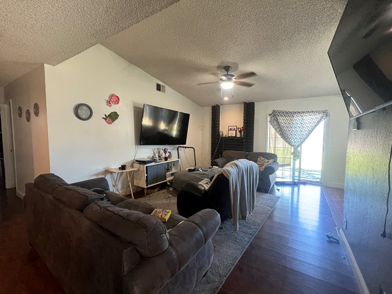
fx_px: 159
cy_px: 146
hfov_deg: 102.1
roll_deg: -0.2
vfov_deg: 85.7
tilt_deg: -4.5
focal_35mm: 14
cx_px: 192
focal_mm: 1.57
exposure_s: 1/60
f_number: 1.8
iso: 400
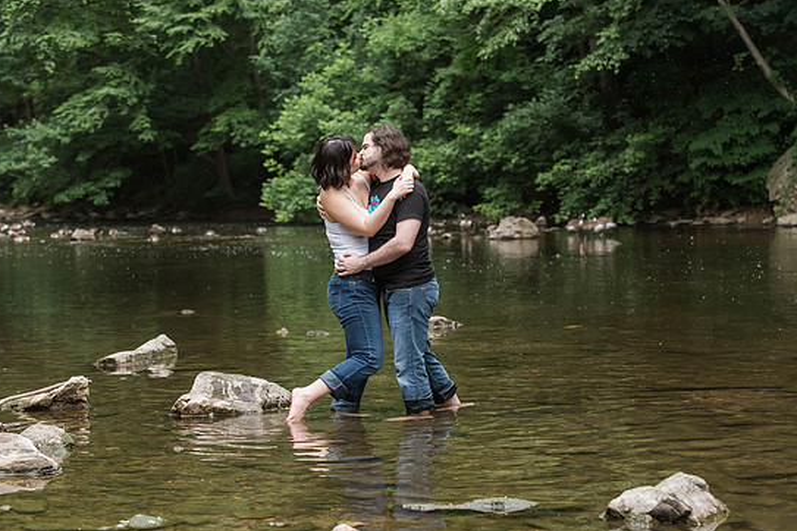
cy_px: 244
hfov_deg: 25.4
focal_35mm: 80
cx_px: 404
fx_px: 1771
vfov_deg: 17.1
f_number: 4
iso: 1600
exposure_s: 1/200
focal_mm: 70
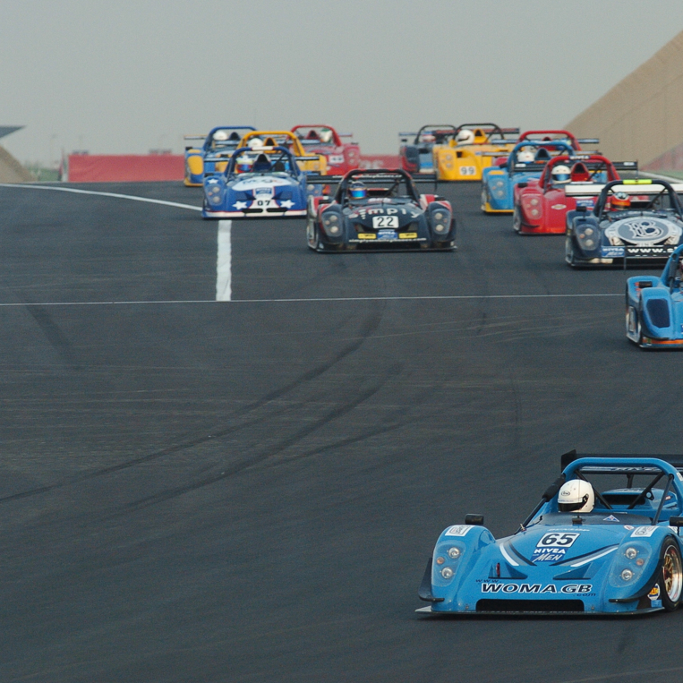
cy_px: 360
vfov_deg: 2.7
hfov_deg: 2.7
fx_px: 14287
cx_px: 524
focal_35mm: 640
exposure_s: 1/500
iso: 500
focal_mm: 300
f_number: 5.6
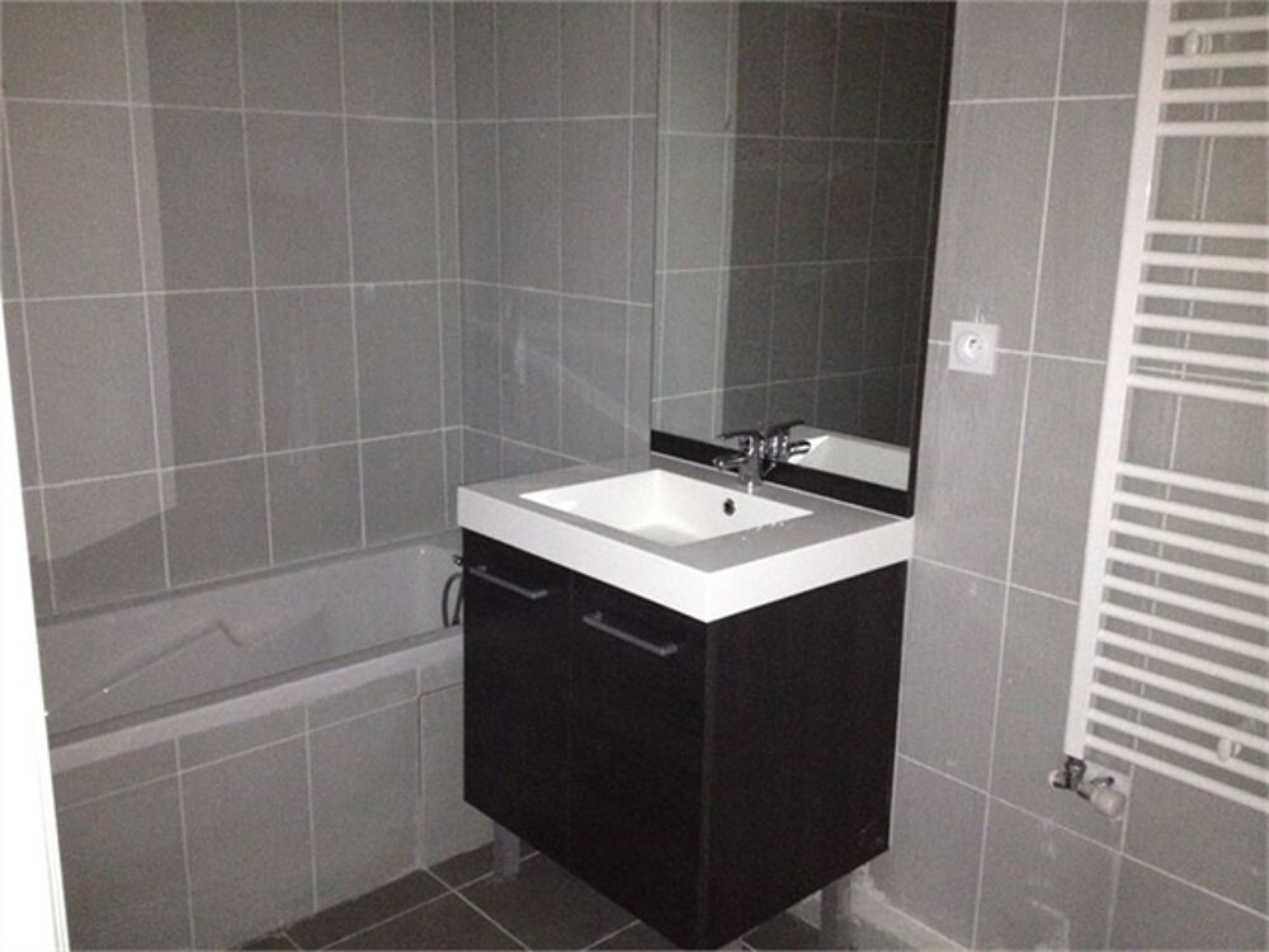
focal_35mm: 35
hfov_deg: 52.6
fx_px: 1283
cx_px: 634
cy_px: 476
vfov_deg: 40.7
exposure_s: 1/16
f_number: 2.4
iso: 640
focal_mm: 4.28
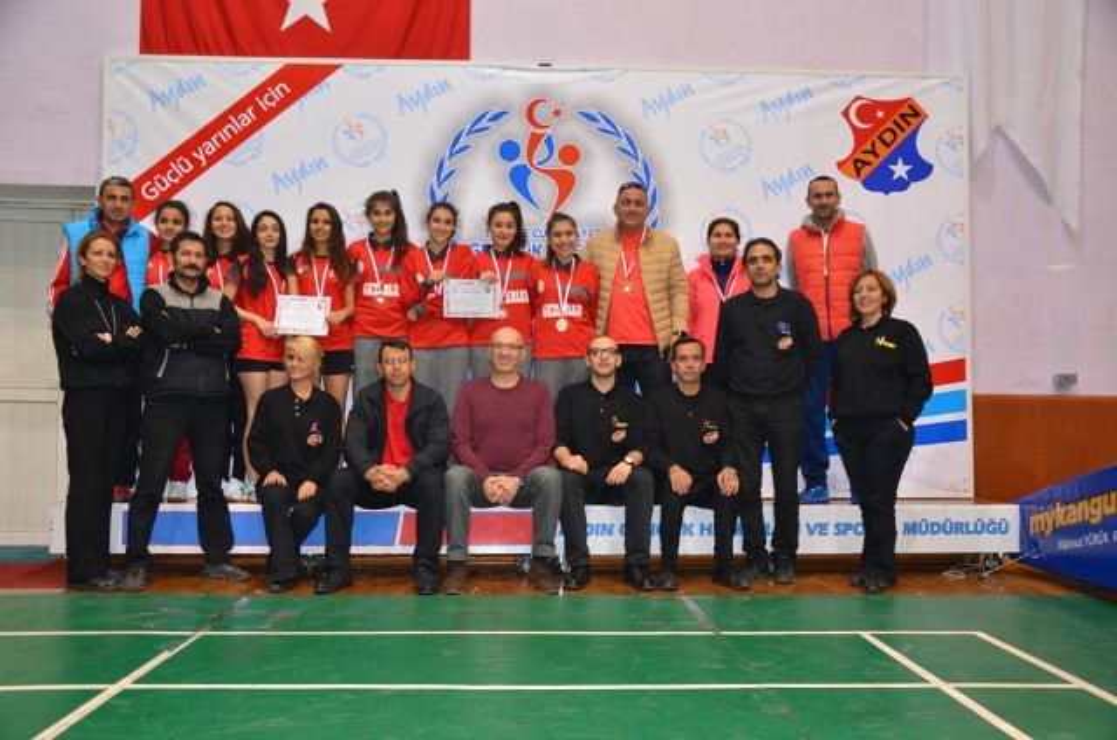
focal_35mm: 33
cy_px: 370
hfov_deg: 57.3
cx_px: 558
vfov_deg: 39.8
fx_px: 1022
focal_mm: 22
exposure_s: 1/60
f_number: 3.8
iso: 800
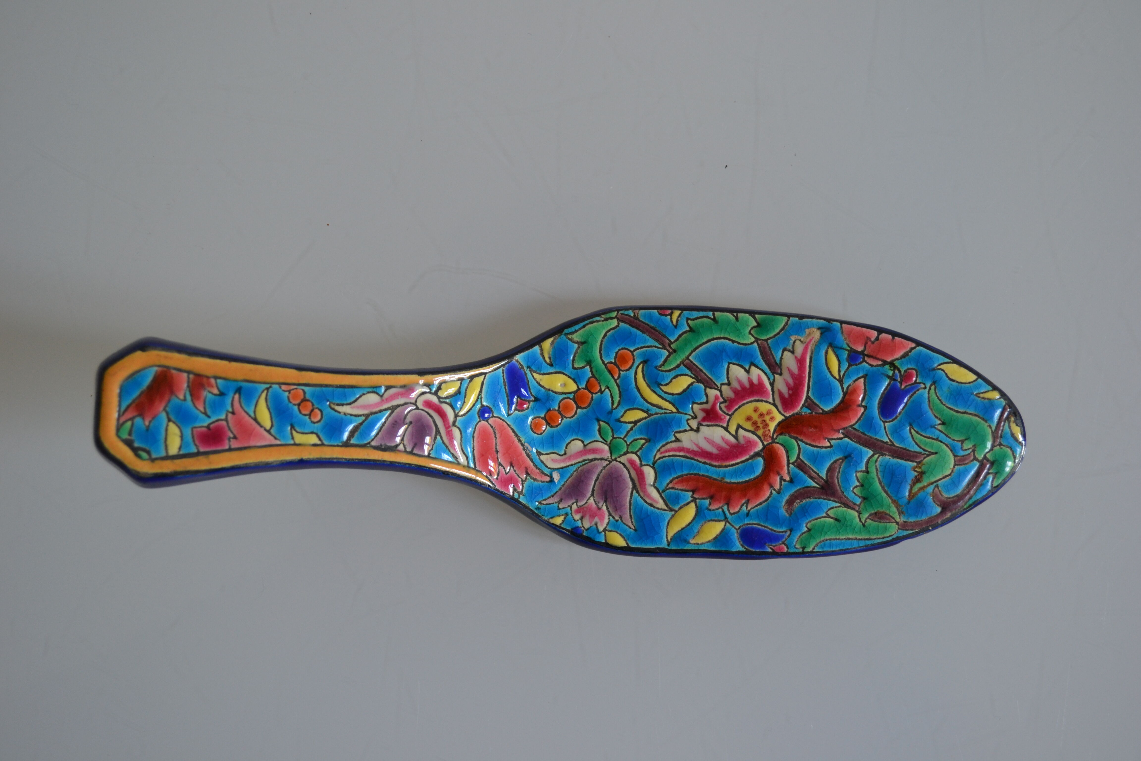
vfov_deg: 29.9
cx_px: 570
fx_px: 1426
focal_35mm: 45
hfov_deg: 43.6
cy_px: 380
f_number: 4.5
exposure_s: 1/25
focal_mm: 30
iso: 400
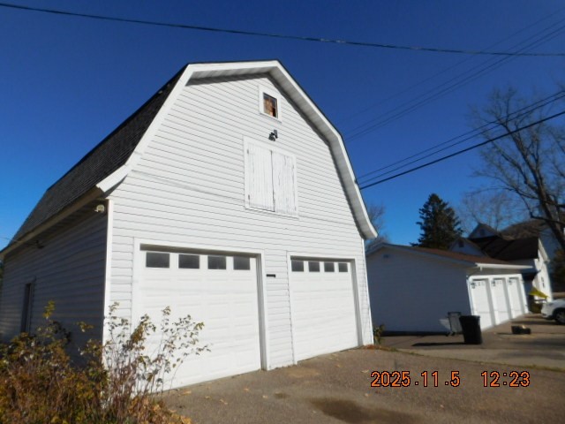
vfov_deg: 58.9
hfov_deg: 73.9
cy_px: 212
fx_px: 375
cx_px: 282
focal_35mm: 23
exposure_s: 1/1000
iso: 125
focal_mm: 4
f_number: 6
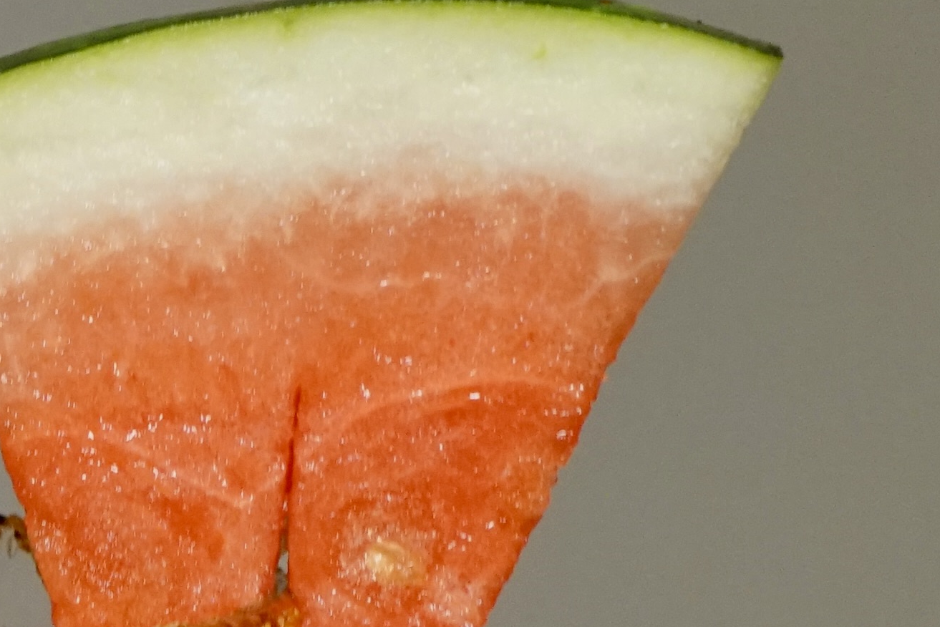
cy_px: 1429
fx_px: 5536
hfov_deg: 8.9
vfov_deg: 6.2
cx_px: -1193
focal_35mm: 212
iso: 2000
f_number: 6.3
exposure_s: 1/80
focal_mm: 35
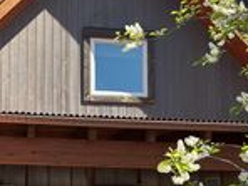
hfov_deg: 22.3
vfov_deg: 16.5
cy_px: 183
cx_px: 124
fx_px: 630
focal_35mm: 88
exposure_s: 1/1205
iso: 50
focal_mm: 5.96
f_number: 1.6
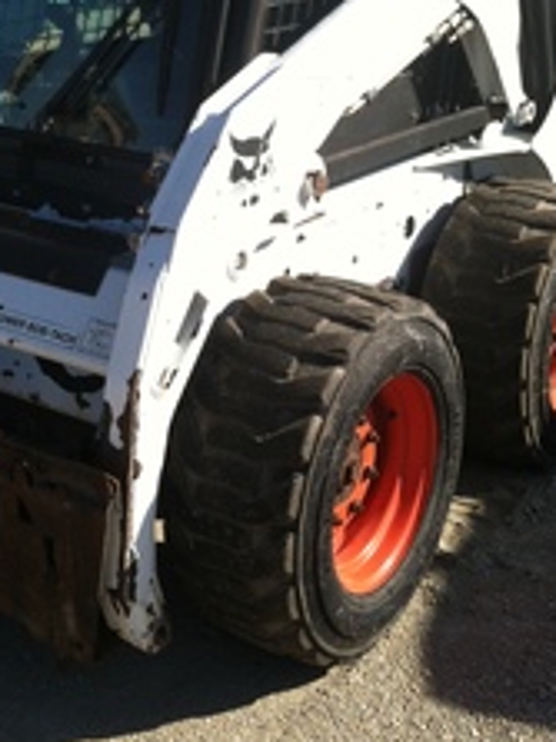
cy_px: 146
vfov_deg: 29.6
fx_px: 1372
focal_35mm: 64
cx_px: 201
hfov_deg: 22.8
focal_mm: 3.85
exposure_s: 1/857
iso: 80
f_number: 2.8
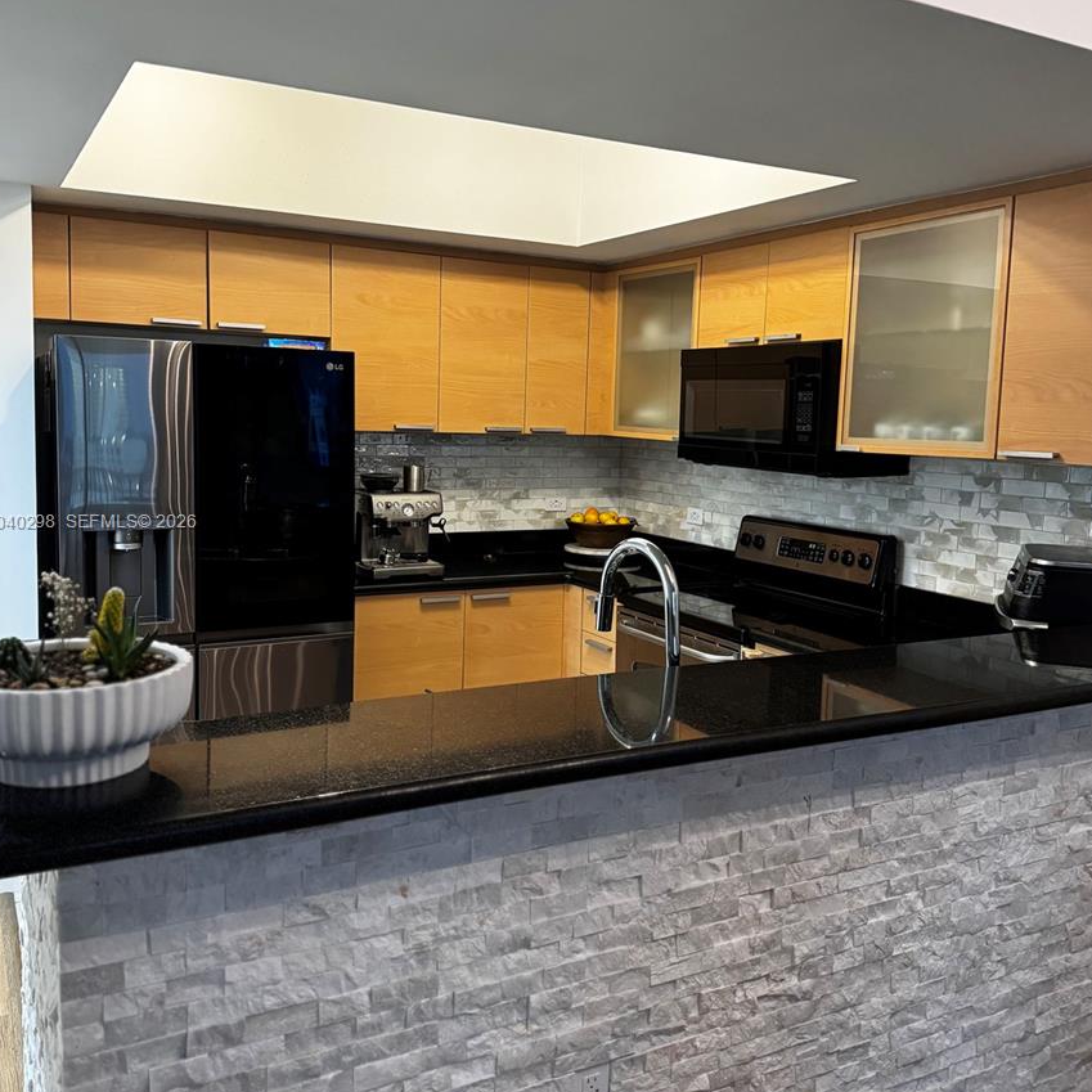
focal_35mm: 30
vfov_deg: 54.0
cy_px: 523
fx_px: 1071
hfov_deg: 54.0
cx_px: 538
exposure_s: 1/60
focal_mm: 6.76
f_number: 1.78
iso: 640
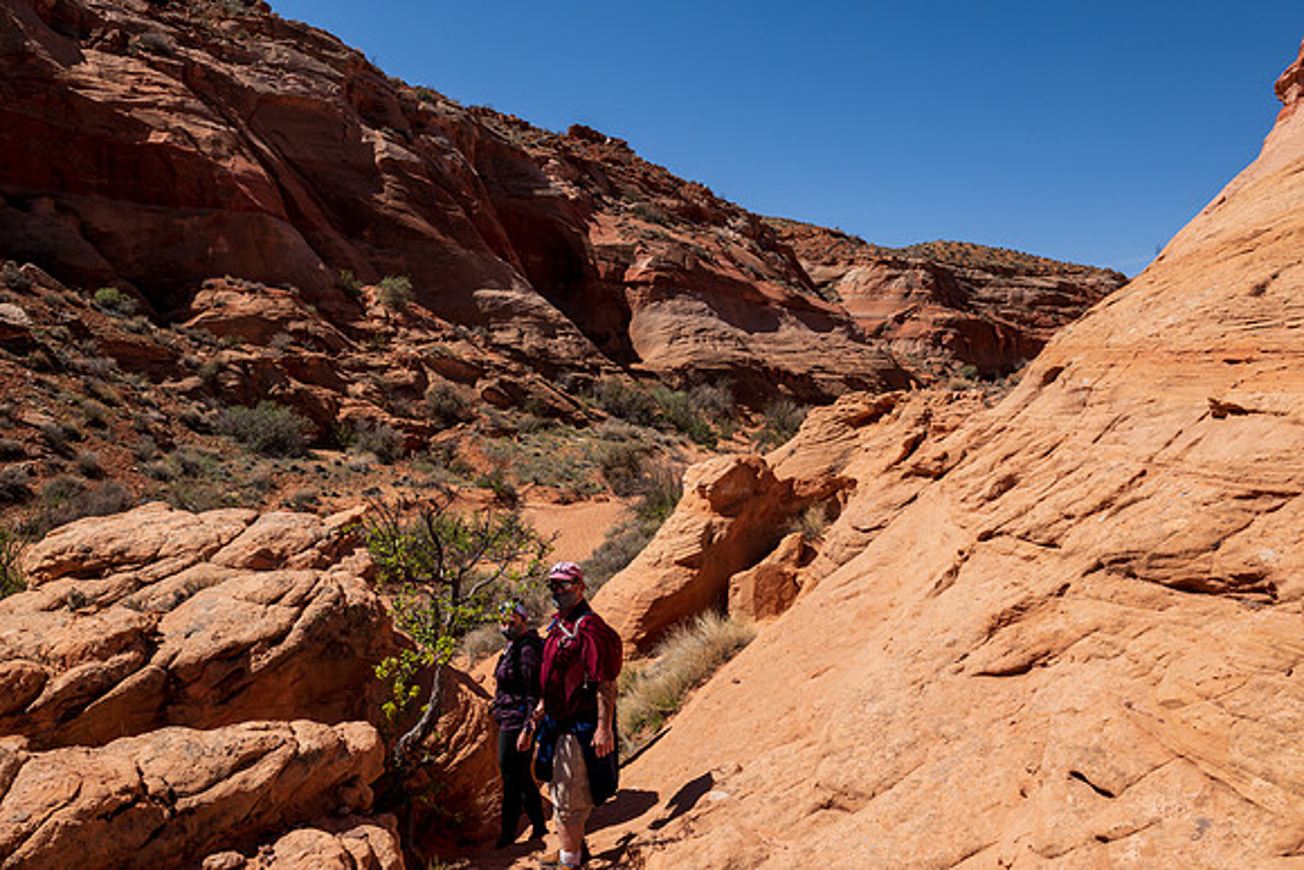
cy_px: 435
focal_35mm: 24
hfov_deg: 73.7
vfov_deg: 53.2
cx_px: 652
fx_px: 869
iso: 560
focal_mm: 24
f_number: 14
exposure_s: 1/500
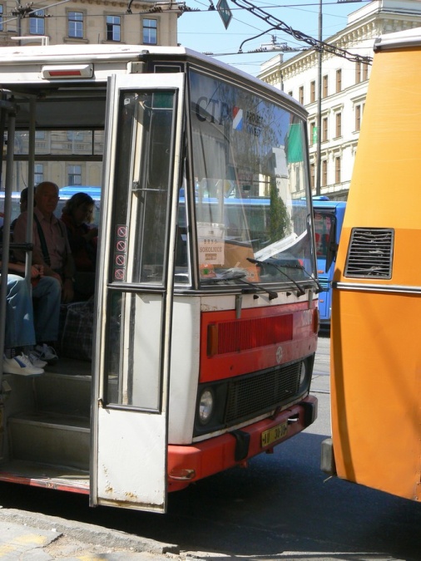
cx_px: 210
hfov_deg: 24.4
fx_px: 973
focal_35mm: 60
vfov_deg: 32.2
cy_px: 280
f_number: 3.6
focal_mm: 10.1
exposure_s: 1/800
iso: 100
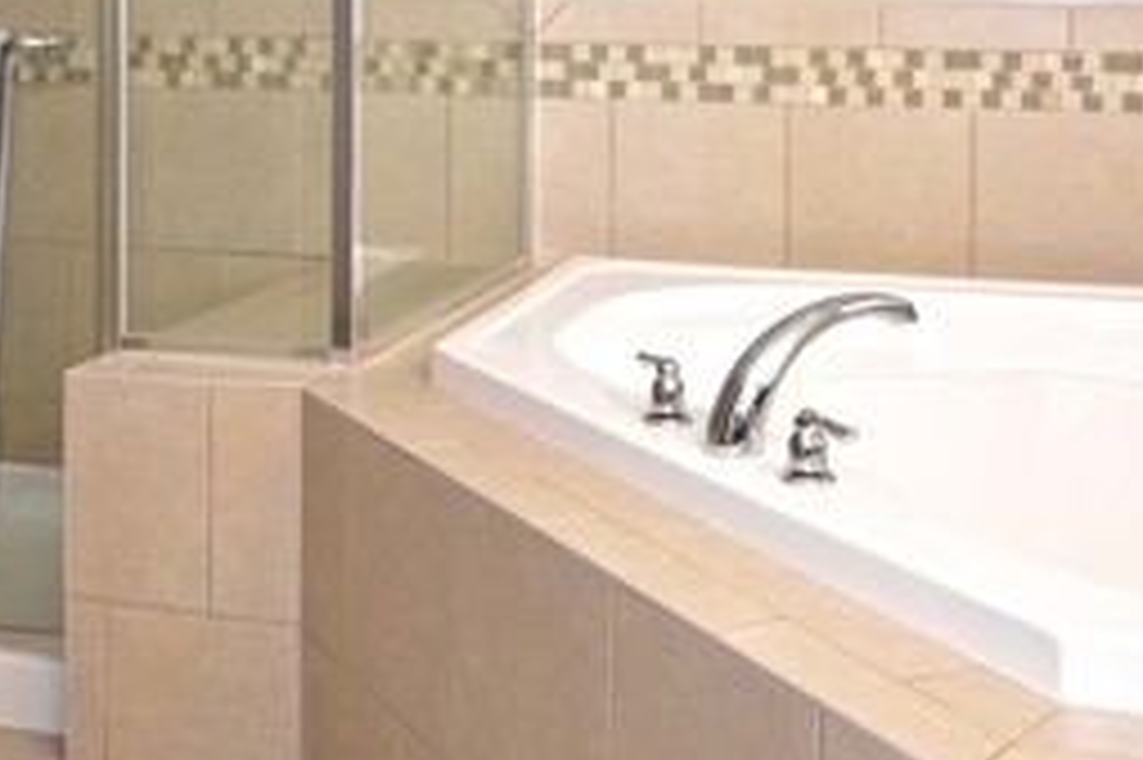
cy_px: -38
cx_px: 518
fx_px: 1682
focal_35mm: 53
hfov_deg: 37.5
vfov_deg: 24.1
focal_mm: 14
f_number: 4.8
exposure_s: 1/60
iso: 500
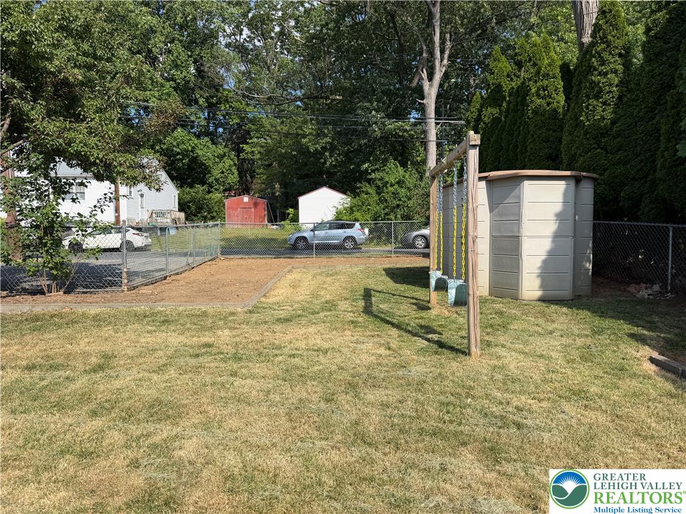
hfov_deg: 71.6
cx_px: 343
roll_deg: -0.4
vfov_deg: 56.8
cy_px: 257
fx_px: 476
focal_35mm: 24
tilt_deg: -2.8
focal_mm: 6.76
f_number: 1.78
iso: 80
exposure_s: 1/4167
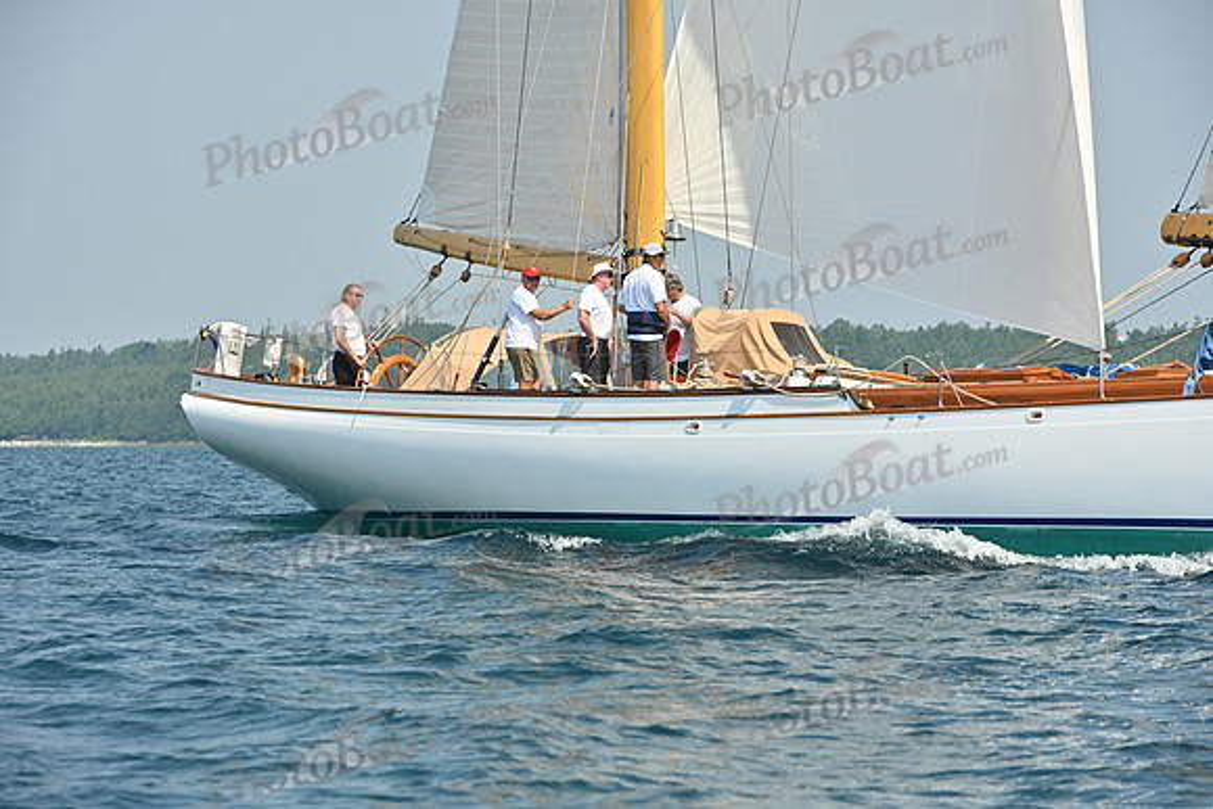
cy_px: 404
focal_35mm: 200
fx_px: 6740
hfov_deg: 10.3
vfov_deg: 6.9
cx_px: 606
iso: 320
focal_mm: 200
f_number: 11
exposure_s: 1/800
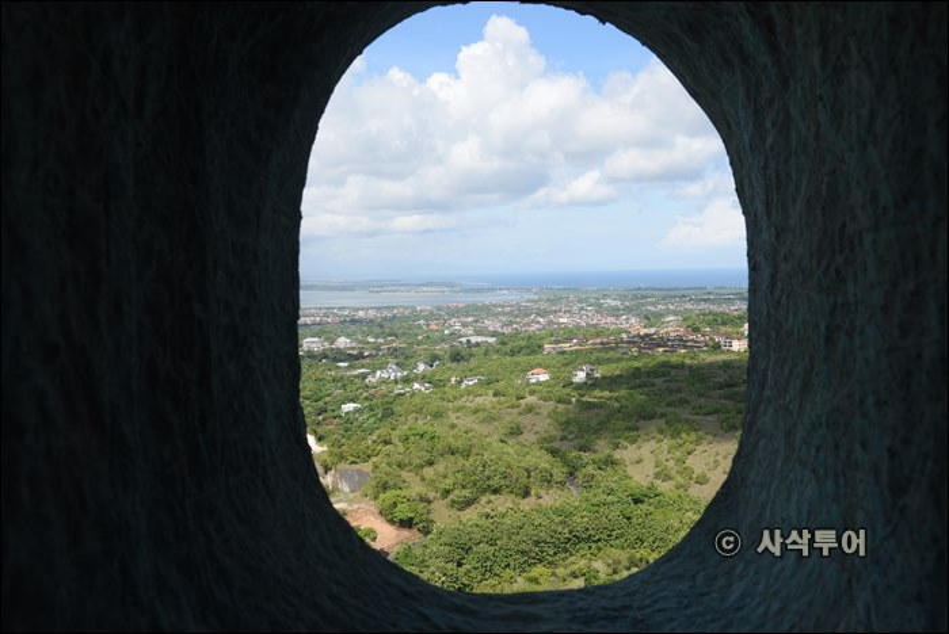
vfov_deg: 37.9
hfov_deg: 54.4
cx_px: 474
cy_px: 317
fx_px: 923
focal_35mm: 35
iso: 100
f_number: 8
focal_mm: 35
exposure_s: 1/250
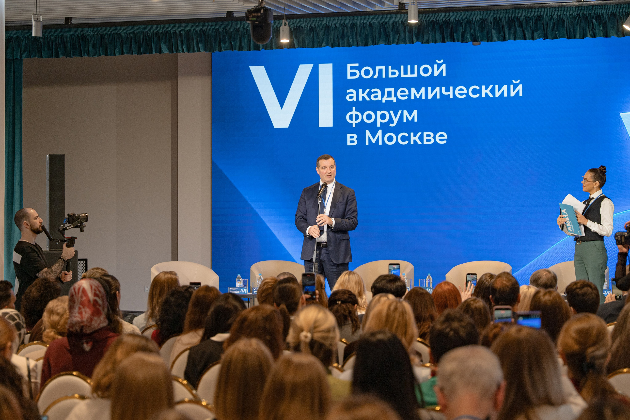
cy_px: 177
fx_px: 1565
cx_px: 349
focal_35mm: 89
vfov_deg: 15.3
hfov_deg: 22.7
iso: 400
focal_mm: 70
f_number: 3.2
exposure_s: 1/250
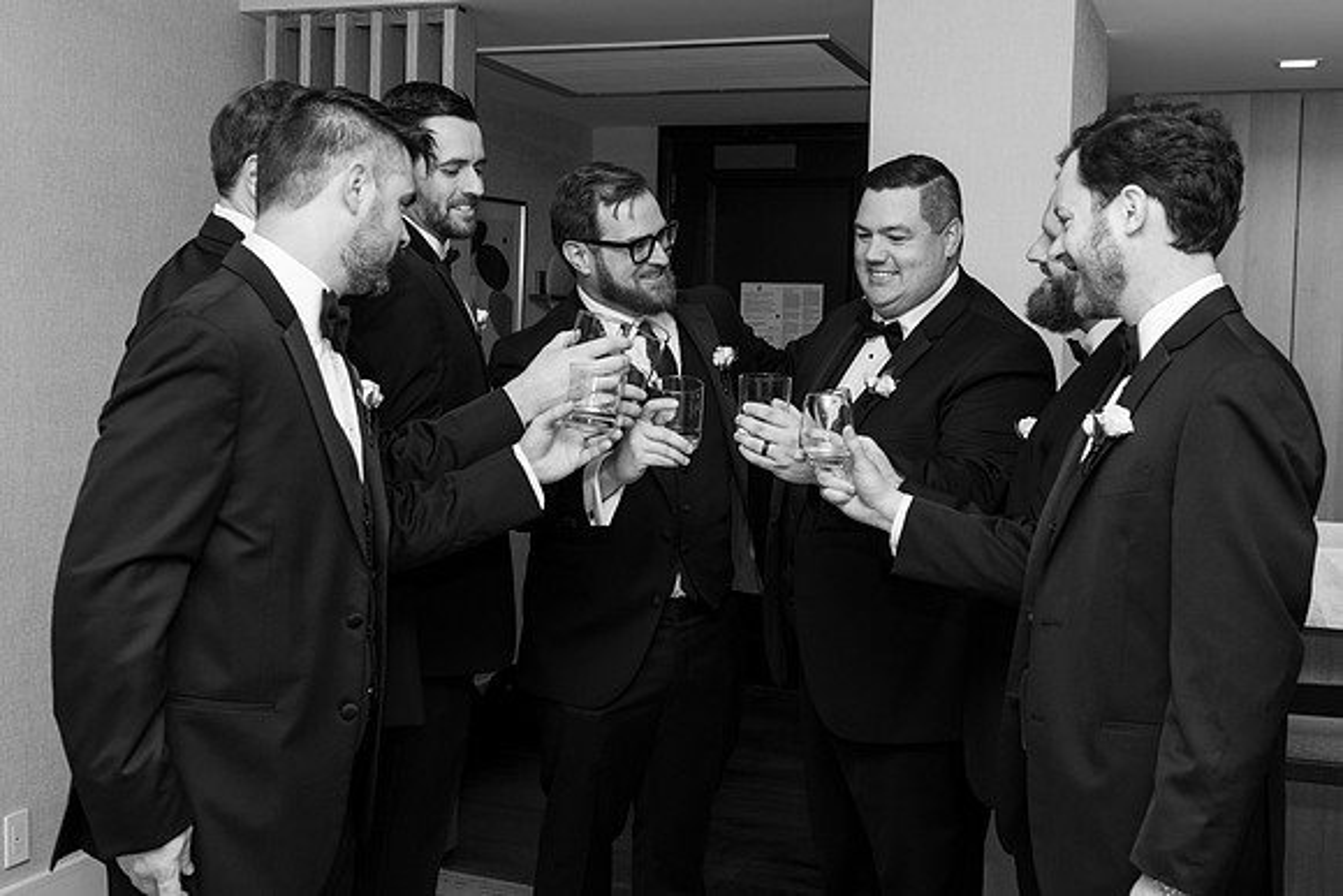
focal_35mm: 44
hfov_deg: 44.8
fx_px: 1630
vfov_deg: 30.7
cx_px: 642
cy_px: 381
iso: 1250
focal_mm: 38
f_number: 4.5
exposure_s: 1/200
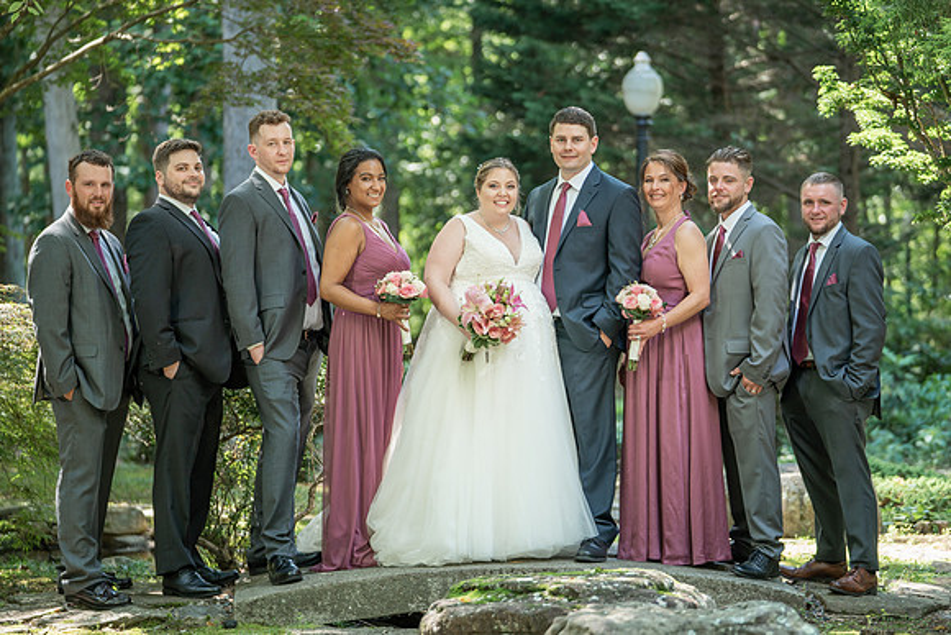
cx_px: 493
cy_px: 306
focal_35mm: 107
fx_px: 2831
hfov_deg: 19.1
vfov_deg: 12.8
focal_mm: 102
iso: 200
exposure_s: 1/200
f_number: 2.8
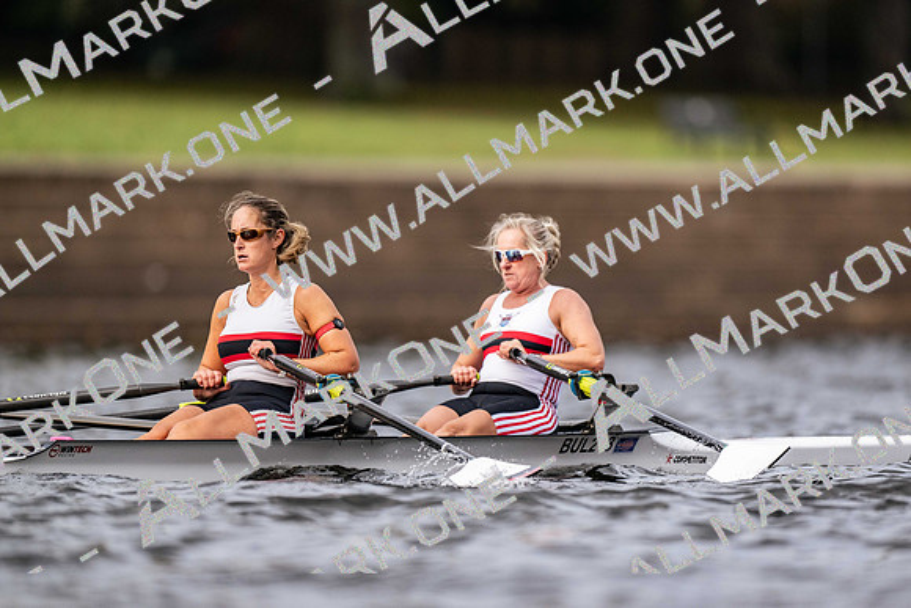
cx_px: 456
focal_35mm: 600
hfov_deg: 3.4
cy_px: 304
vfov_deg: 2.3
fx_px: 15194
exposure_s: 1/2500
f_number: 4
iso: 720
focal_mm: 600
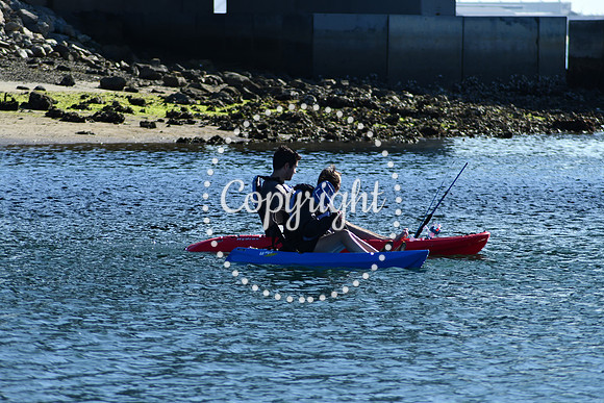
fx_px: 5286
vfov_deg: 4.4
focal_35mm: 315
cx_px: 302
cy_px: 202
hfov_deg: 6.5
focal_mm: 210
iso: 200
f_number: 5.6
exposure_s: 1/1000
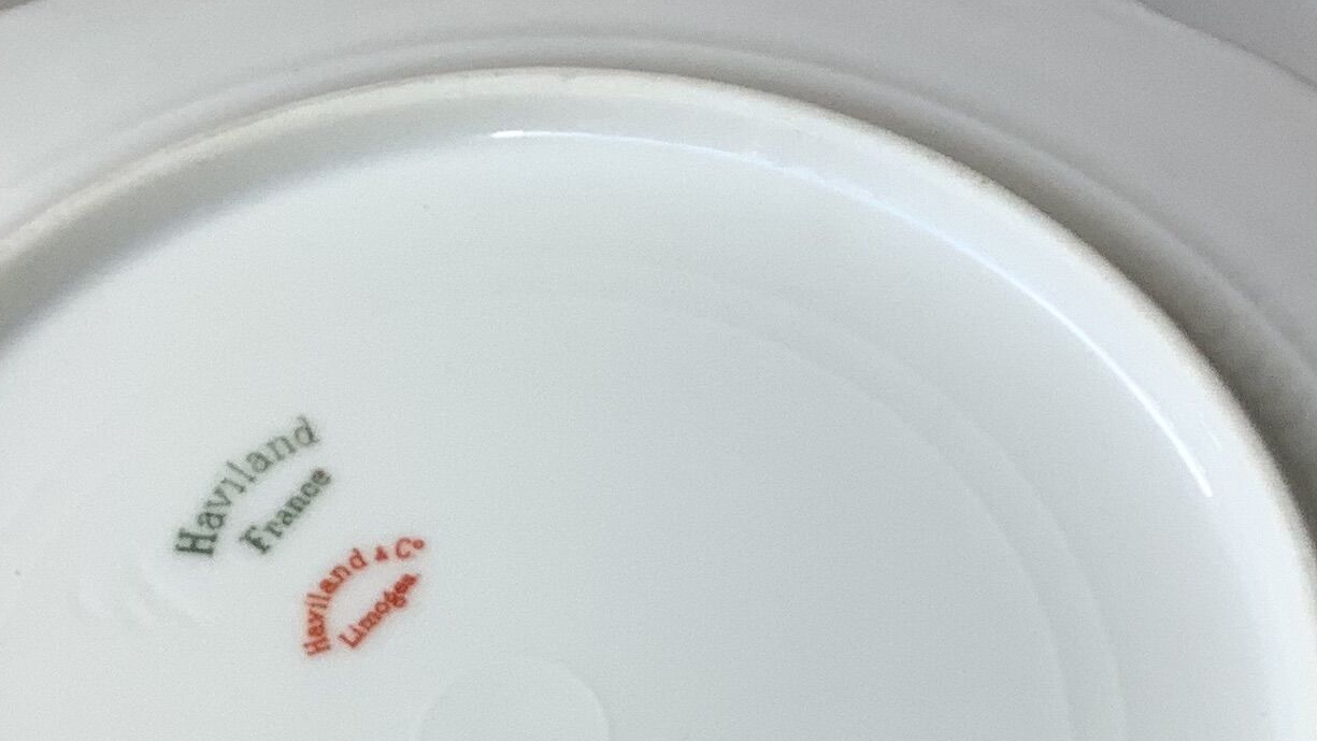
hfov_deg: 23.7
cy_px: 884
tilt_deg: -44.3
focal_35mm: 90
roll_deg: -6.5
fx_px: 3143
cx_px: 628
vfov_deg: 13.1
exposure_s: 1/120
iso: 32
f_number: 2.4
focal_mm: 3.3
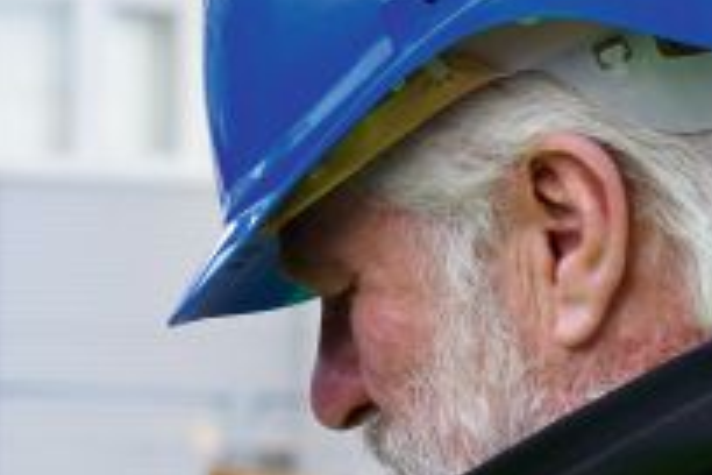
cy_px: 809
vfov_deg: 5.0
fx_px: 5340
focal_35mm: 270
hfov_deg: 7.5
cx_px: -391
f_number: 5
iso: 160
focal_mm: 55
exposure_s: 1/50
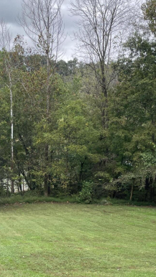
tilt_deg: -9.6
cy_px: 166
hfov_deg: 23.5
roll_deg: +0.6
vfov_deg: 41.9
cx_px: 4
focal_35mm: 49
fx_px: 360
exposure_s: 1/489
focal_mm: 4.2
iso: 32
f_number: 1.6
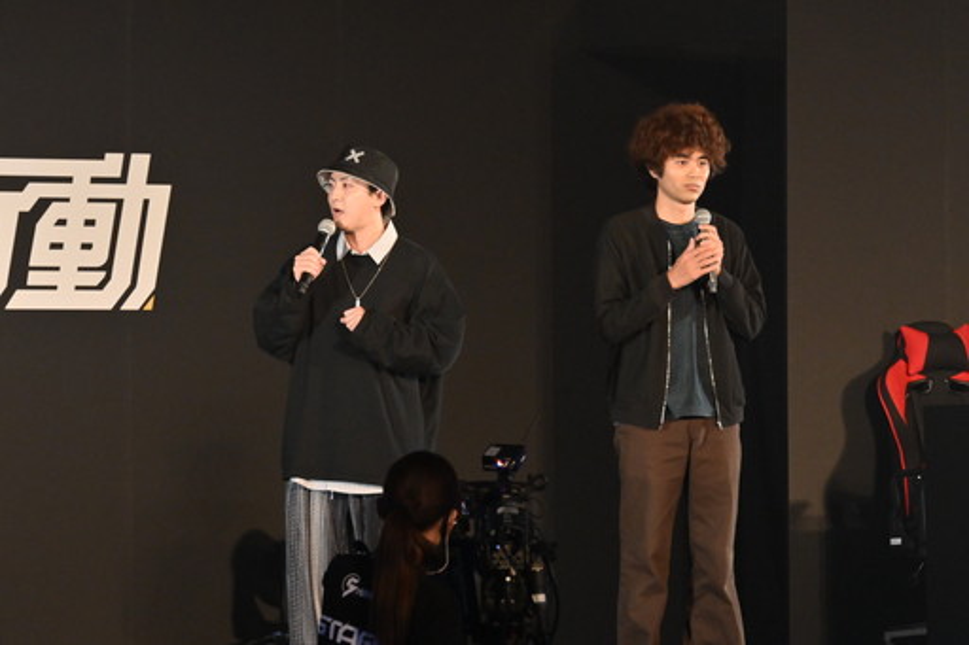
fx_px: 8072
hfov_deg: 6.9
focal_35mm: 300
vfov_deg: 4.6
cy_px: 322
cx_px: 484
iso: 3200
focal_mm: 200
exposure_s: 1/250
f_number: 9
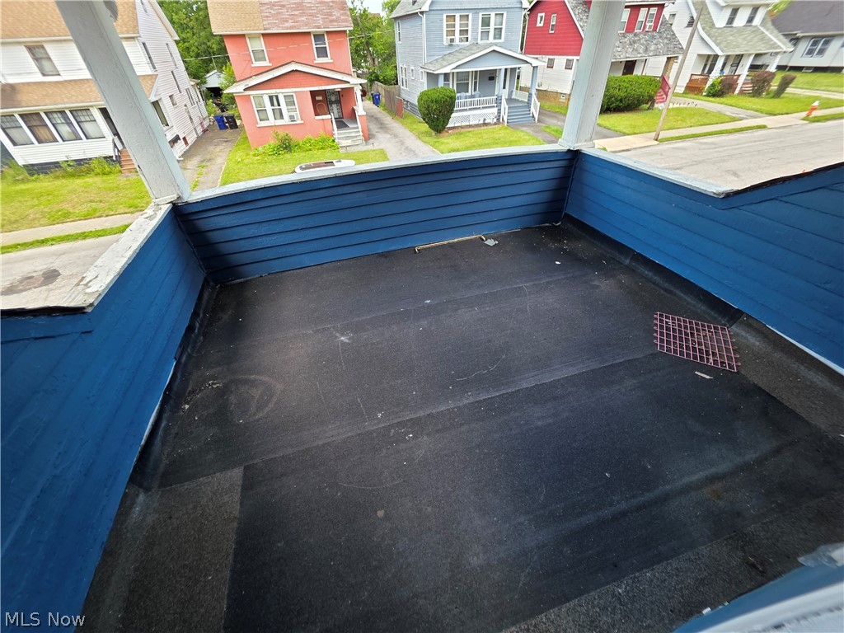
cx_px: 422
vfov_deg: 89.9
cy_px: 316
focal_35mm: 13
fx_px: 317
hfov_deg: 106.2
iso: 40
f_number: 1.9
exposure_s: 1/120
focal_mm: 2.2
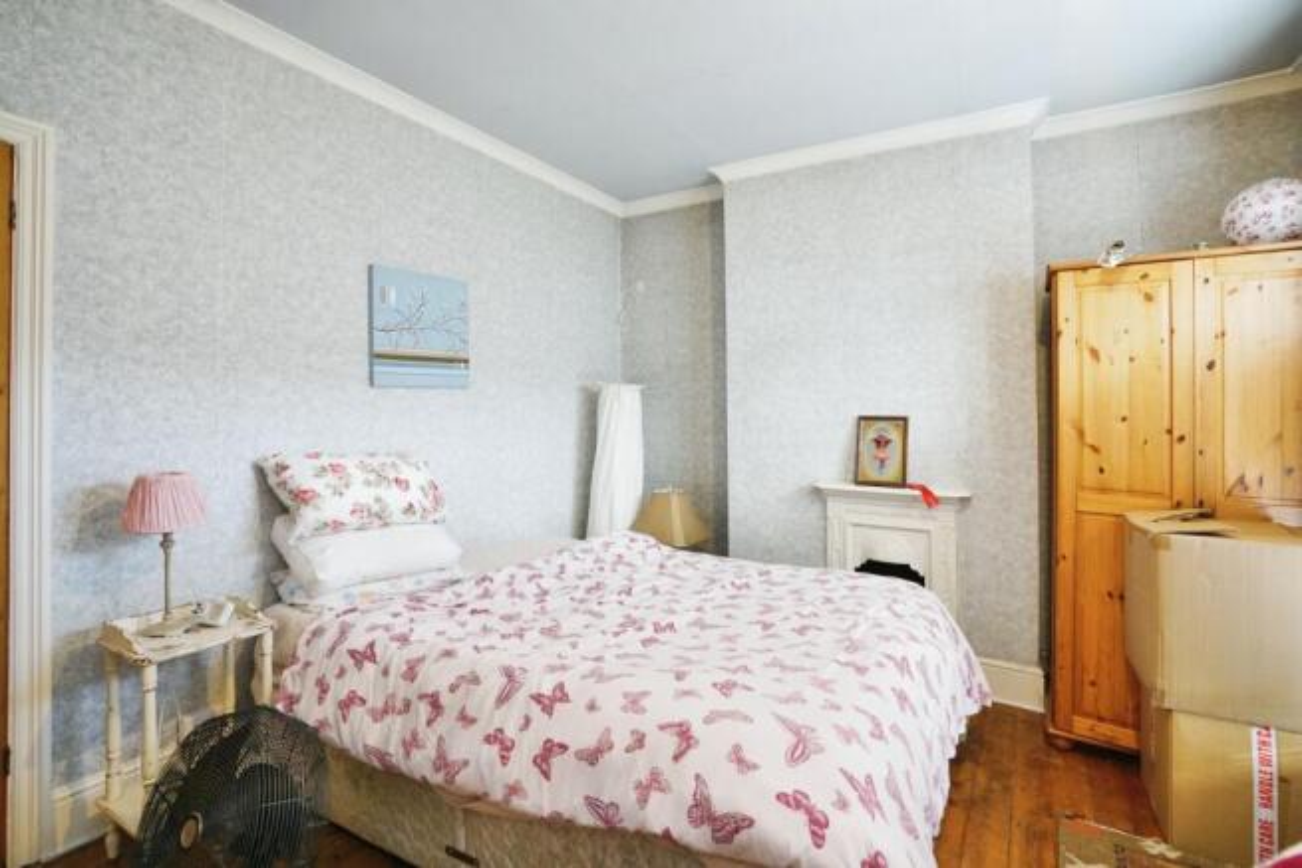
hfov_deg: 96.7
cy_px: 434
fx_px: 579
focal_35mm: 16
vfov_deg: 73.8
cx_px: 651
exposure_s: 1/20
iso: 2000
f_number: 7.1
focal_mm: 16
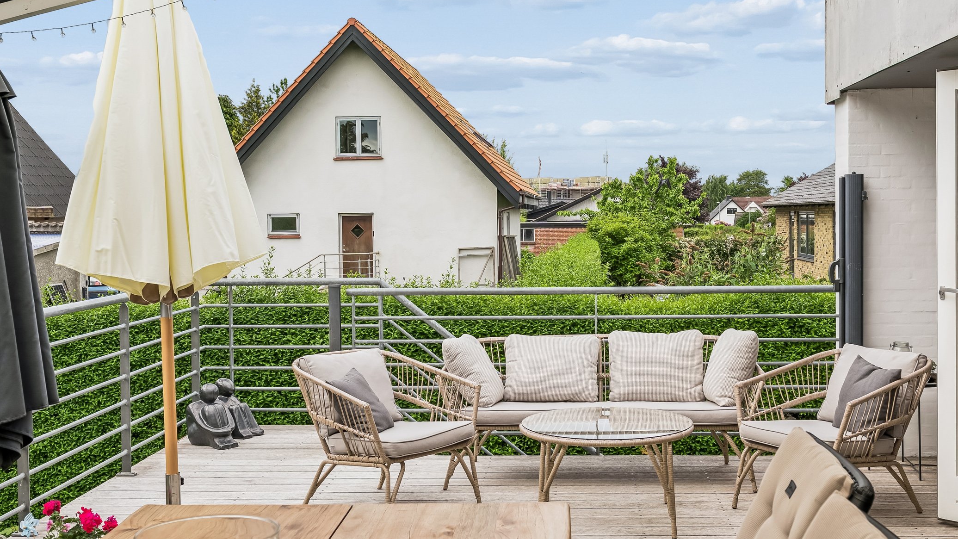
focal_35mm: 44
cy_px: 253
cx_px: 516
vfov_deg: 27.1
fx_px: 1118
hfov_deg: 46.4
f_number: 8
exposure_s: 1/100
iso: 200
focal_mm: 29
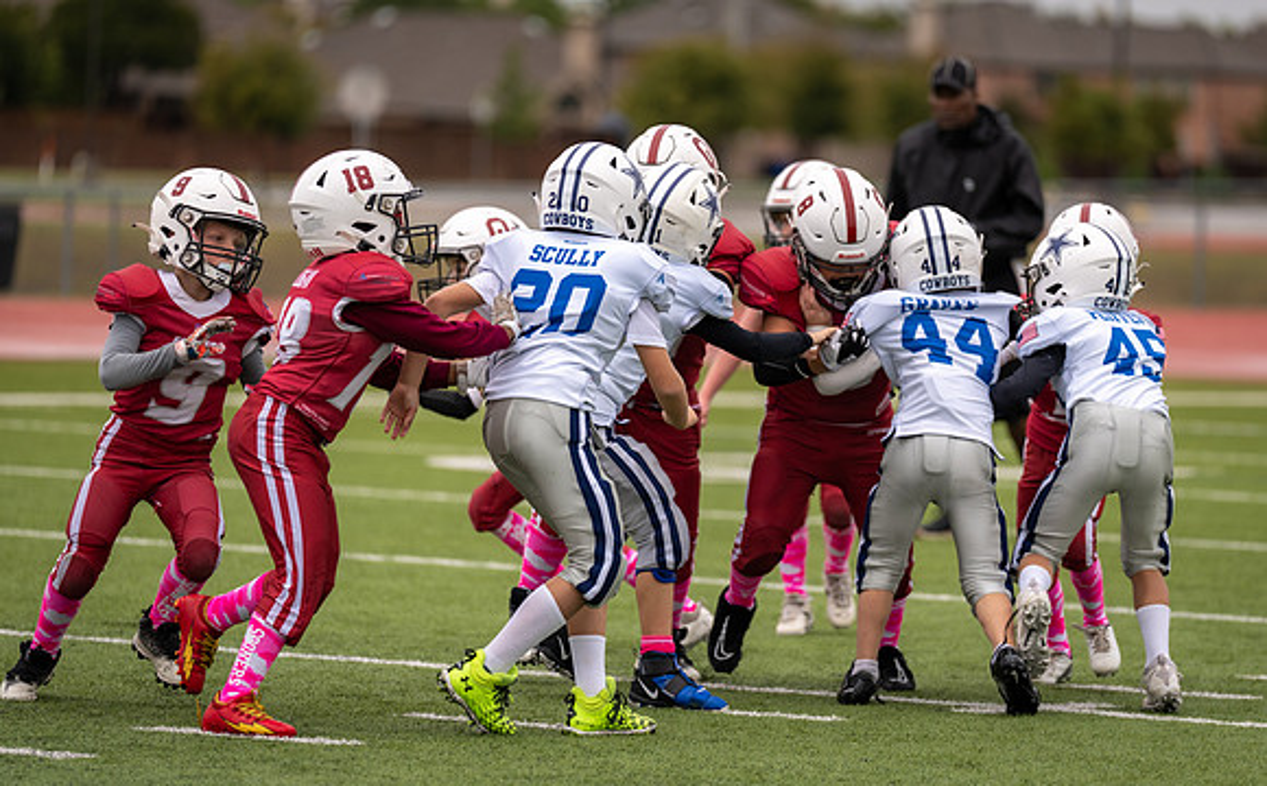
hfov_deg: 8.5
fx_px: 8544
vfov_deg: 5.3
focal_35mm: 248
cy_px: 389
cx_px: 720
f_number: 2.8
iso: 160
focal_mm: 200
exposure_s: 1/1250
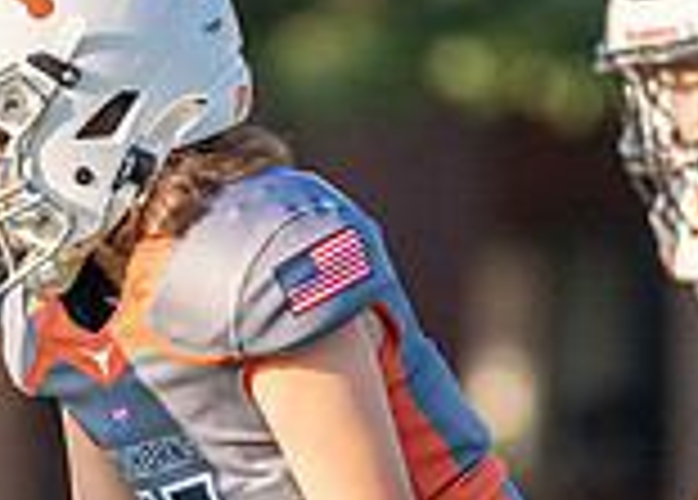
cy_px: 293
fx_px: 20912
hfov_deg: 1.9
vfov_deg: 1.4
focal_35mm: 1054
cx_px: 211
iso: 320
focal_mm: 200
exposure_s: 1/2500
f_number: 2.8
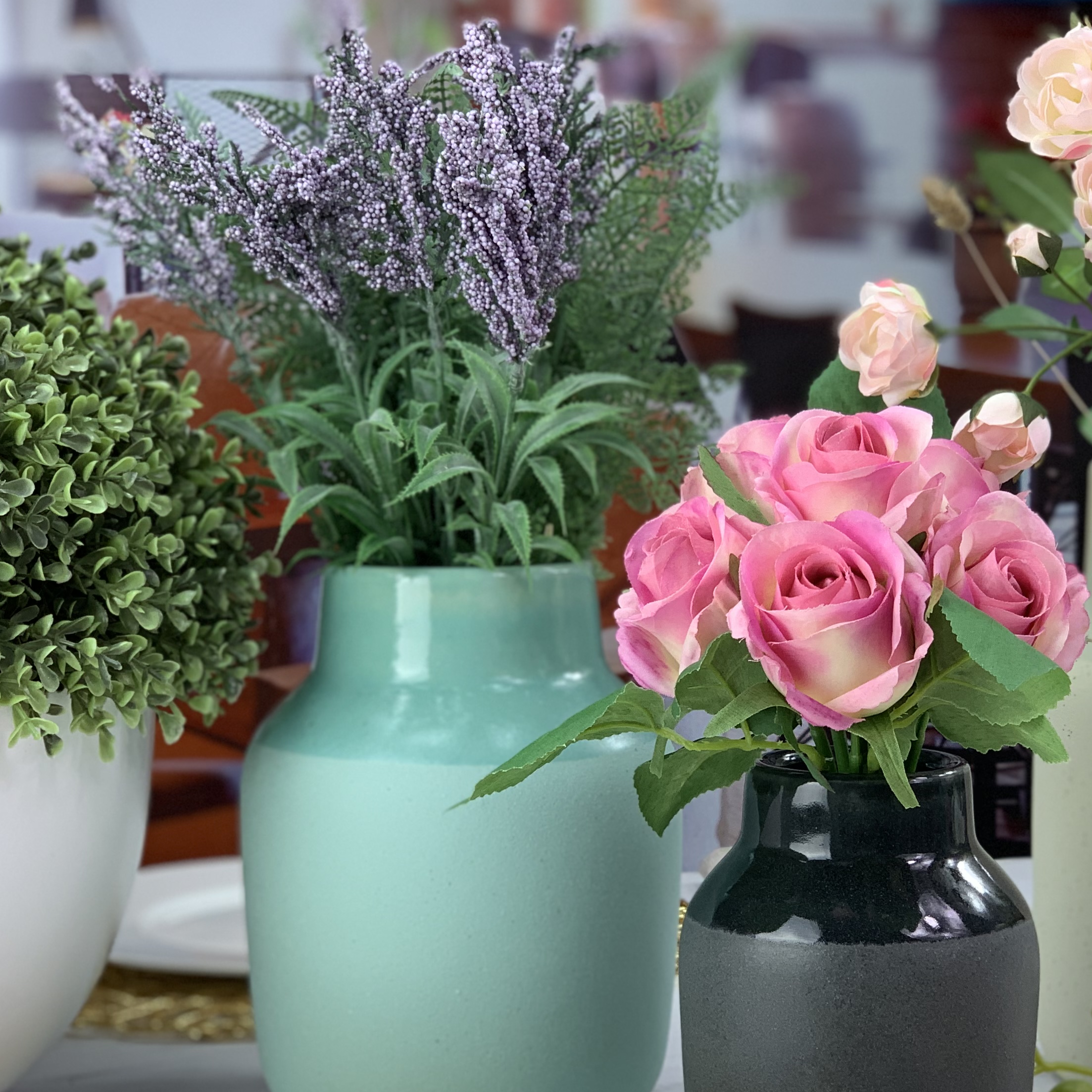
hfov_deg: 20.6
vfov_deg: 20.6
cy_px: 616
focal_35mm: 84
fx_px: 2998
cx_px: 697
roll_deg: +1.4
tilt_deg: -5.3
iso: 40
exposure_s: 1/100
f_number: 2.4
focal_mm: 6
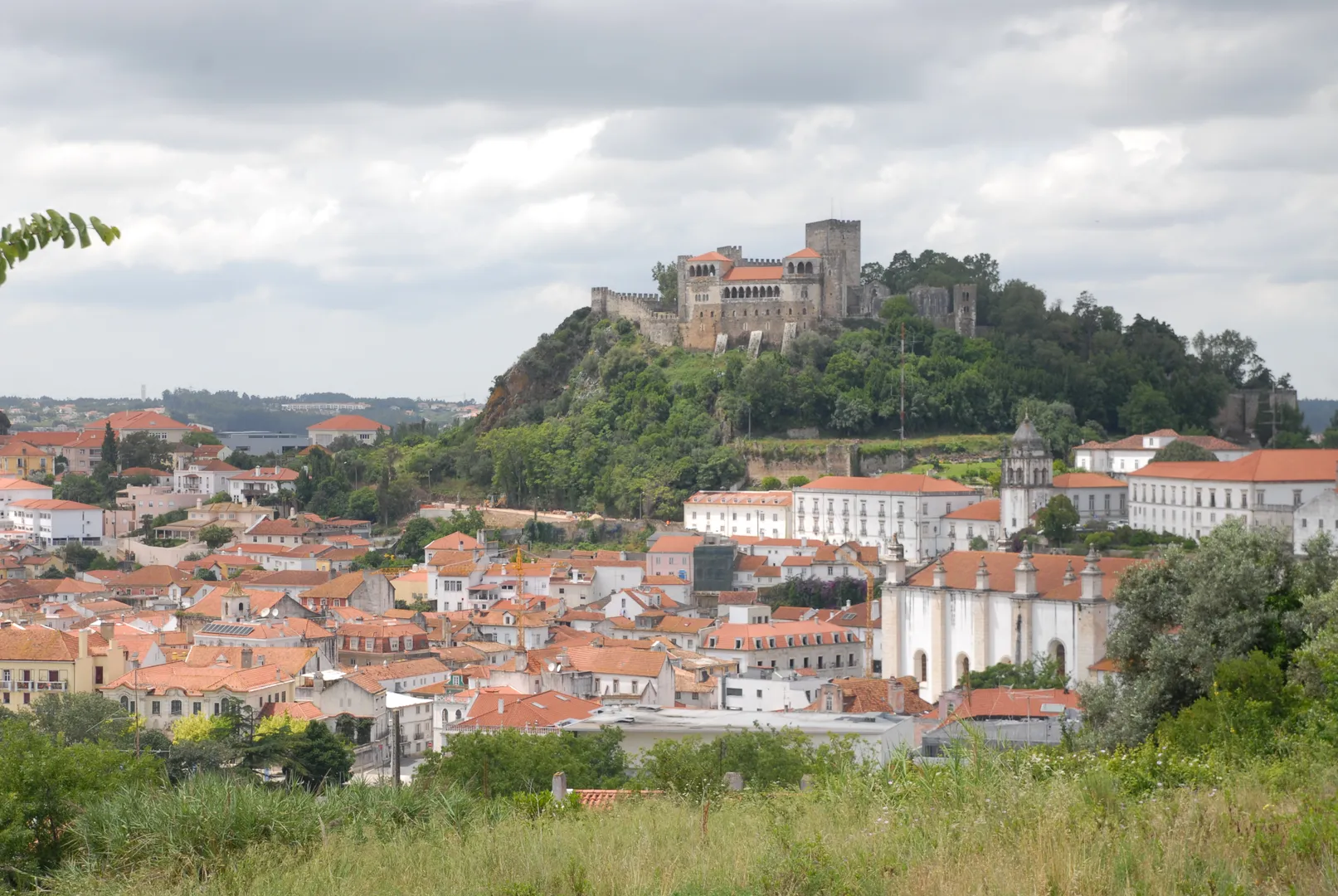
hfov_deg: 41.1
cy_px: 448
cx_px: 669
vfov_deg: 28.2
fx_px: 1786
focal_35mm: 48
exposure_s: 1/200
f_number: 7.1
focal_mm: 32
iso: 100
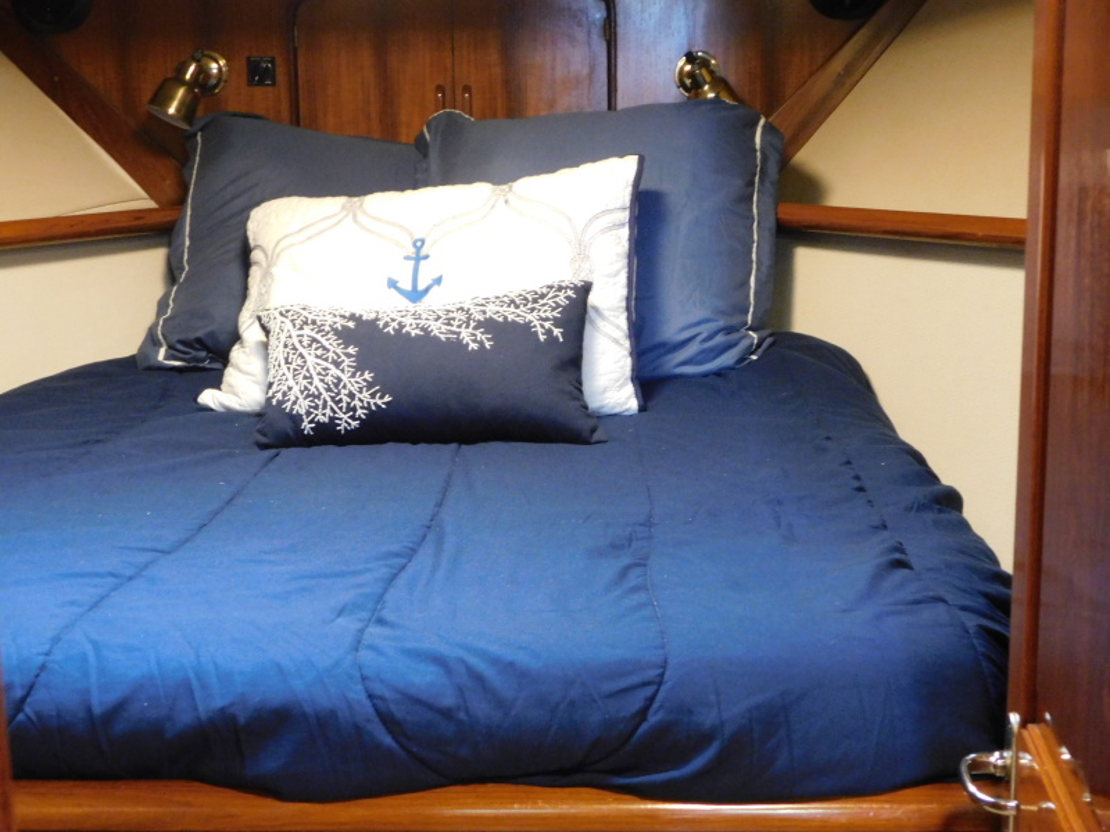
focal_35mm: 51
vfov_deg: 28.6
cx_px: 555
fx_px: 1635
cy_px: 416
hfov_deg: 37.5
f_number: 3.8
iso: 800
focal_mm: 9
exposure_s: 1/6
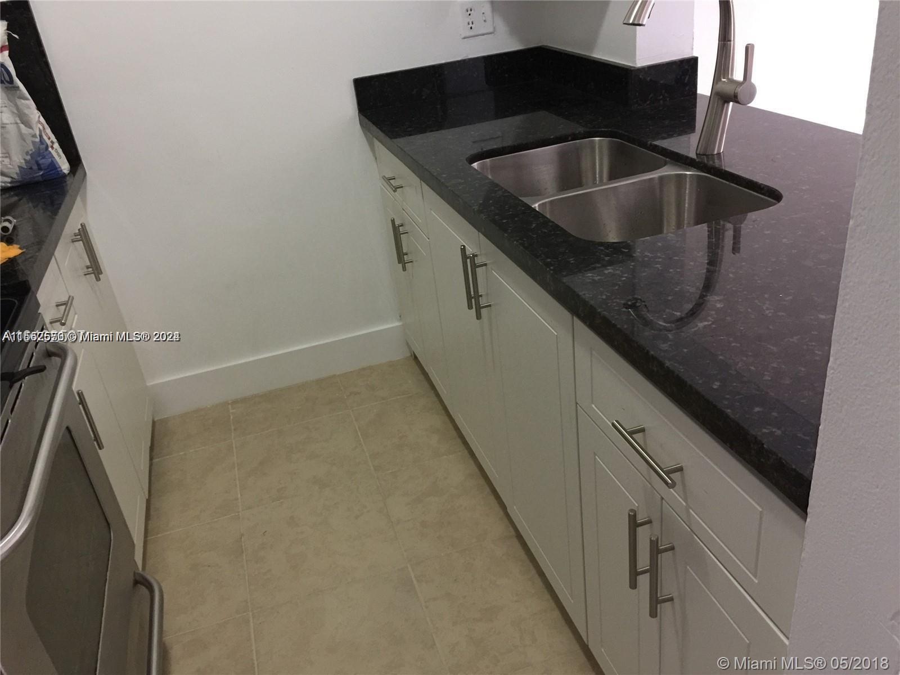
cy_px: 338
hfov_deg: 61.7
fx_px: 754
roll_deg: +7.1
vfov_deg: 48.2
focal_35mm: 29
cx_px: 450
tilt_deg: -25.3
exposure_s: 1/15
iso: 125
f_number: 2.2
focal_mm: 4.15
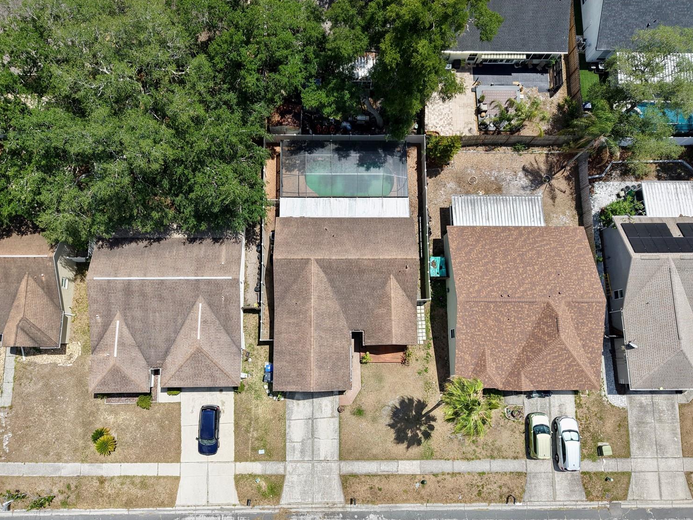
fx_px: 521
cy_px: 270
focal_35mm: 26
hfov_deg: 67.3
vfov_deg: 53.1
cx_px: 337
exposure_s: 1/4000
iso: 170
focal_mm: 8.67
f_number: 1.8
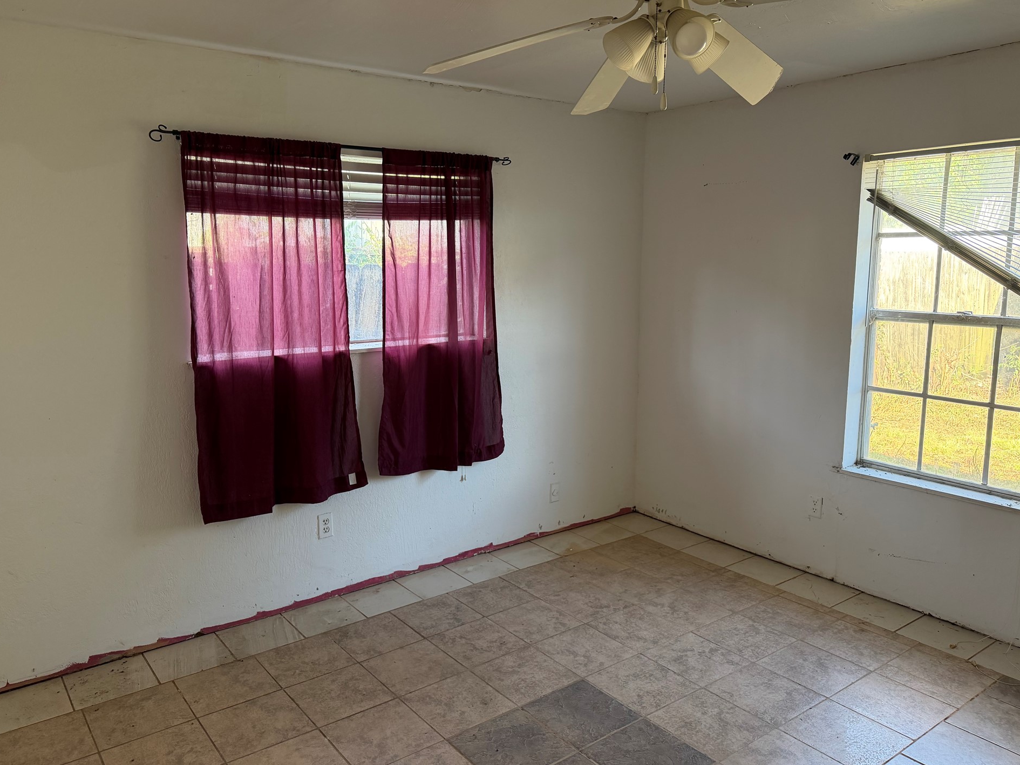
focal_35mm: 26
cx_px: 485
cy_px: 370
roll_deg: +0.3
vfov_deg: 53.1
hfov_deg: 67.3
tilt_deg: -8.4
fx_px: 766
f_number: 1.78
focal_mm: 6.76
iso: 200
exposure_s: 1/96
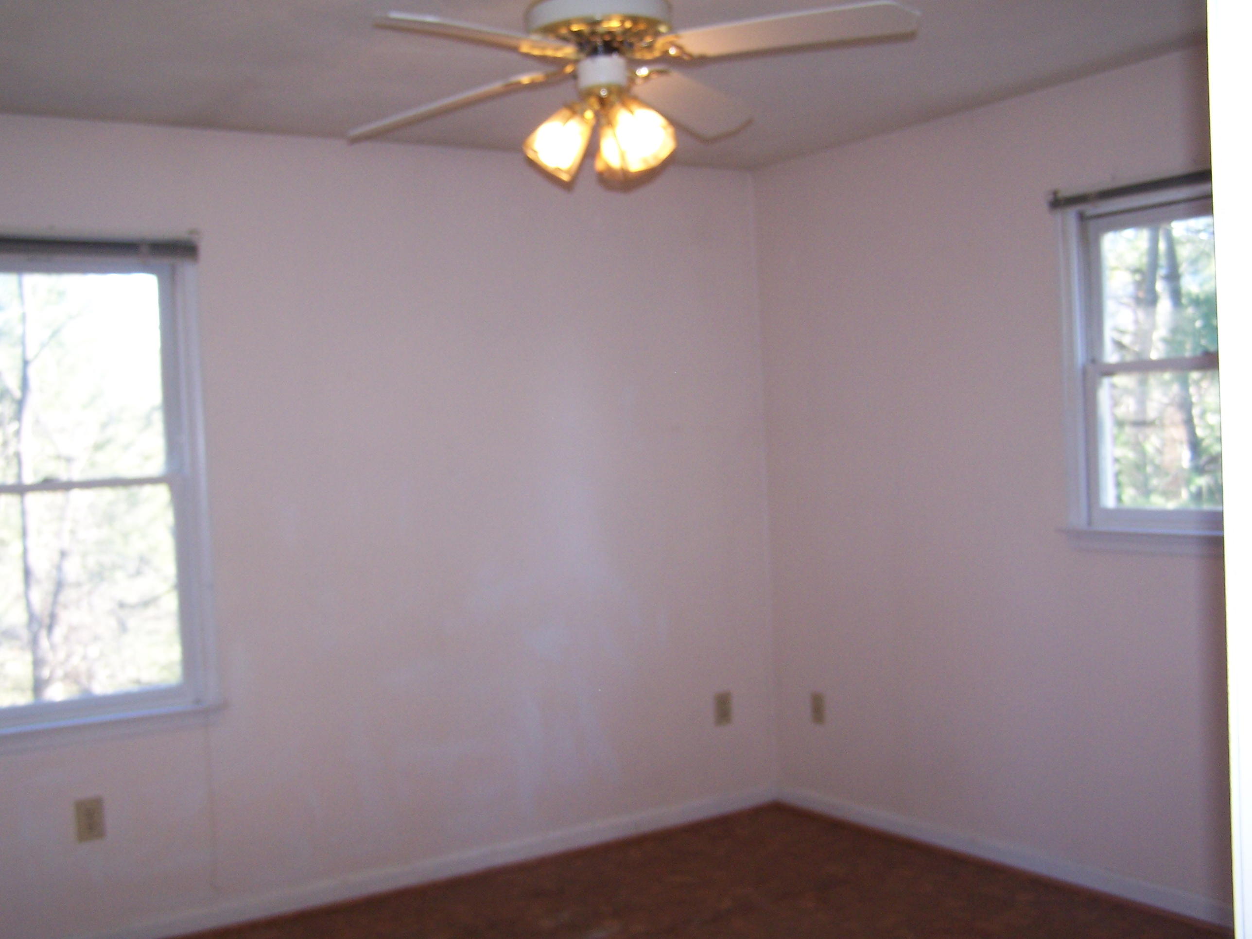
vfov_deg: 37.7
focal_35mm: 38
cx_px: 626
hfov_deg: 49.0
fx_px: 1374
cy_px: 470
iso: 140
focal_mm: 6.3
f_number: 2.8
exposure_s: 1/60
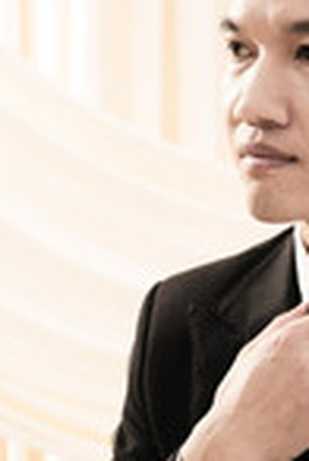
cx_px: 312
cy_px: 474
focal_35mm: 191
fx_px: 2448
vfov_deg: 10.6
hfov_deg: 7.2
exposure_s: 1/160
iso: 320
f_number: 2.8
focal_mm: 55.9
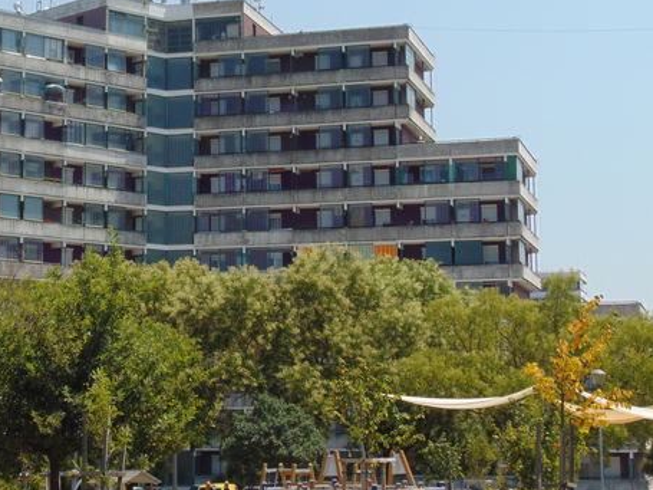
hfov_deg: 20.5
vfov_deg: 15.5
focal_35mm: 95
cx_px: 164
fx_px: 1792
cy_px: 147
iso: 80
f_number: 9.3
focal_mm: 10.8
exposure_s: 1/200
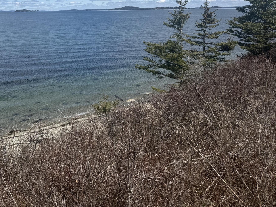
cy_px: 36
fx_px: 319
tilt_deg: -2.9
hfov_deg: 44.9
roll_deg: +1.3
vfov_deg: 34.7
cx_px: 62
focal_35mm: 40
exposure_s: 1/7353
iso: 80
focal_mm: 6.76
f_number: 1.78
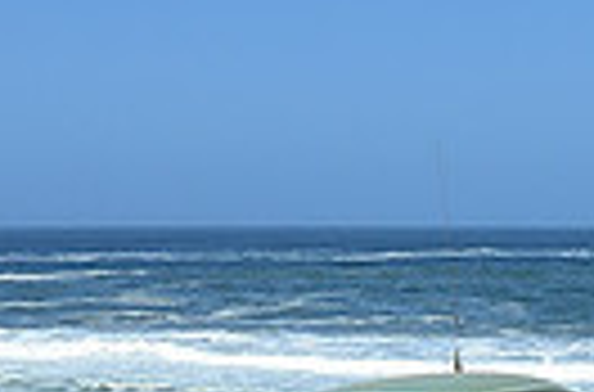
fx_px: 2384
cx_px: 576
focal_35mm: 145
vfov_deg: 9.1
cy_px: 608
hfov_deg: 14.0
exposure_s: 1/800
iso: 200
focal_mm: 22
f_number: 7.1
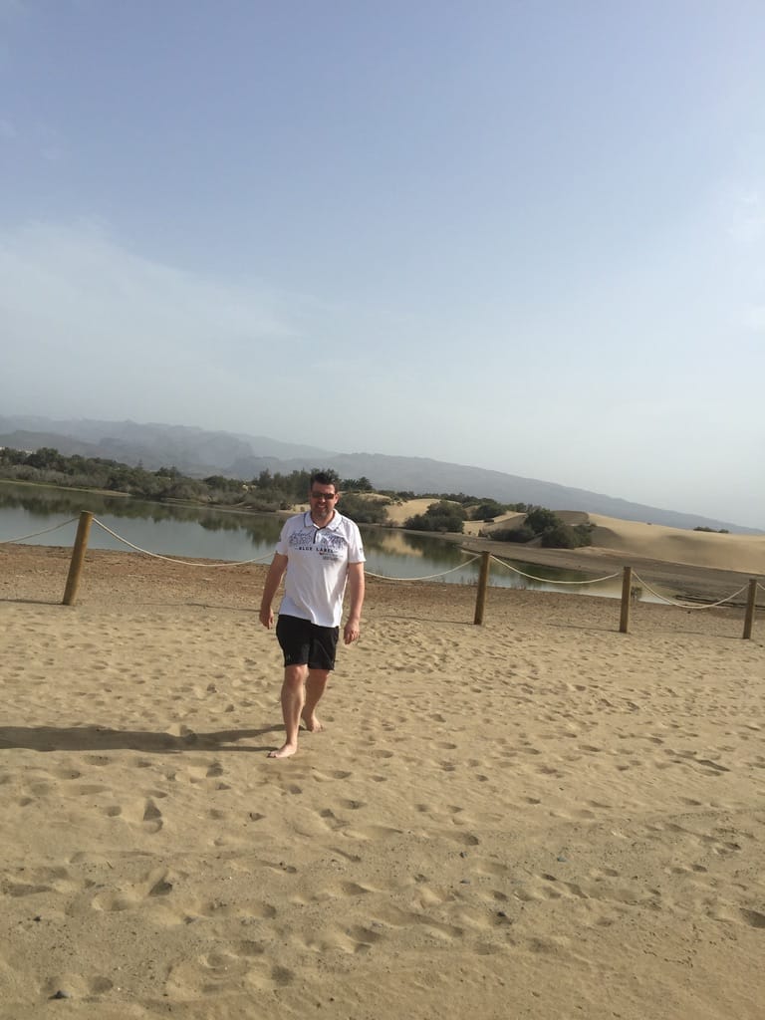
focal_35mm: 29
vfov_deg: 61.7
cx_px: 382
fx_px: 855
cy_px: 510
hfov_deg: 48.2
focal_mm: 4.15
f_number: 2.2
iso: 32
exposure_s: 1/3300
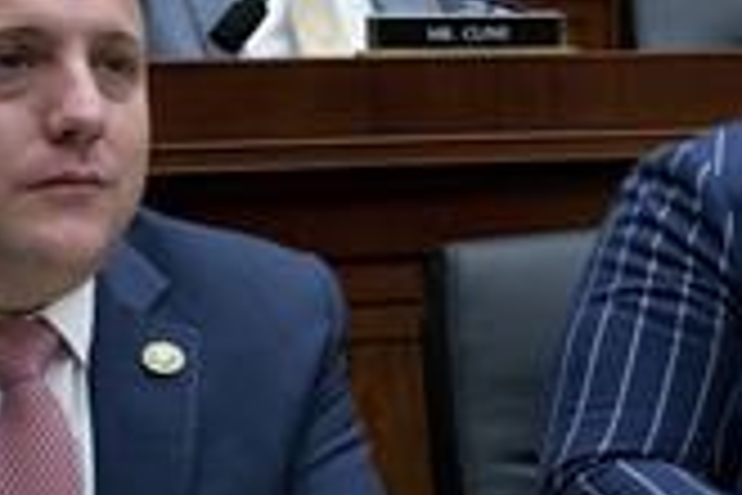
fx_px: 3256
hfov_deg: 12.2
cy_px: 142
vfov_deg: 8.7
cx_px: 1237
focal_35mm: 158
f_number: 6.3
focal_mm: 40
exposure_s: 1/160
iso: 2500
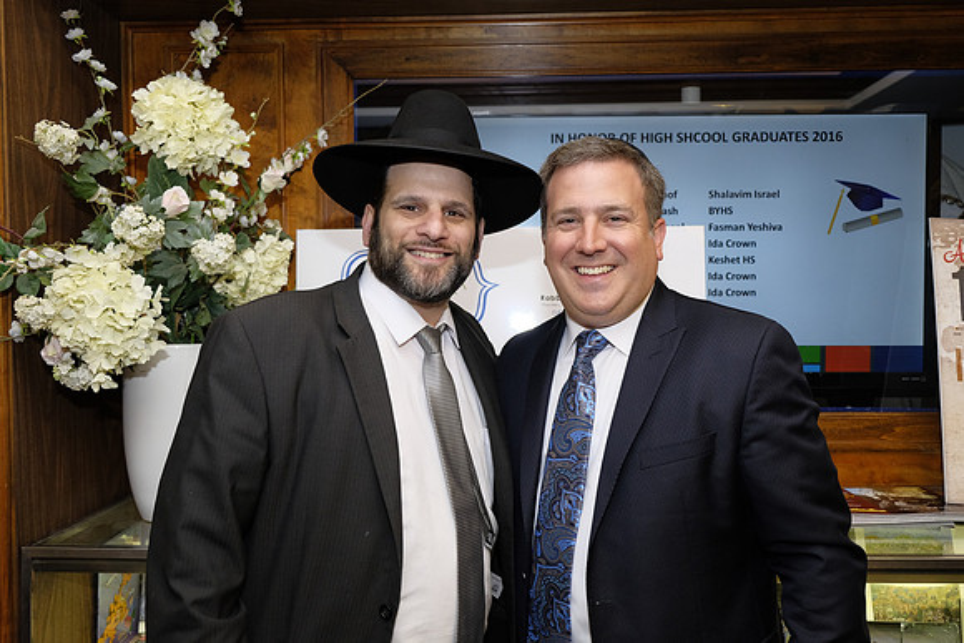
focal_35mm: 28
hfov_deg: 65.5
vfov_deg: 46.4
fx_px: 750
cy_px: 322
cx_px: 482
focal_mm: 18.8
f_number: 2.8
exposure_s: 1/180
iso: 800
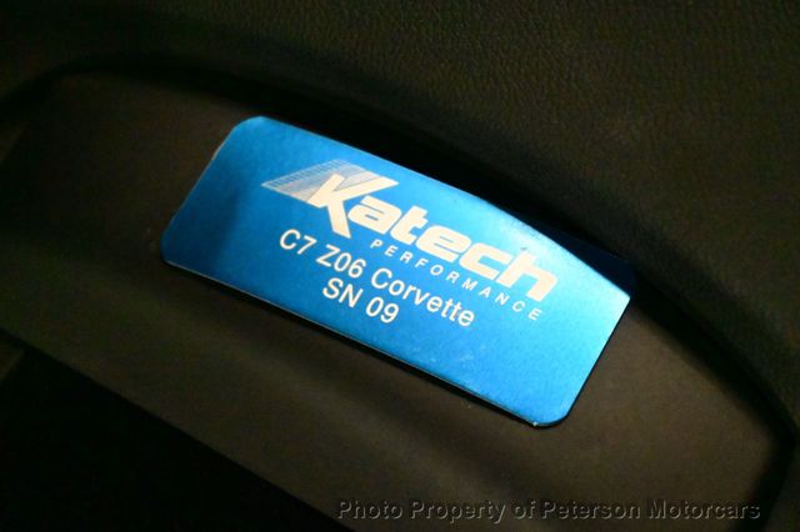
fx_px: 1666
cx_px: 400
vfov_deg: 18.2
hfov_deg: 27.0
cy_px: 266
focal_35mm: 75
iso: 20000
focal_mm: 50
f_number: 6.3
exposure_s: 1/80
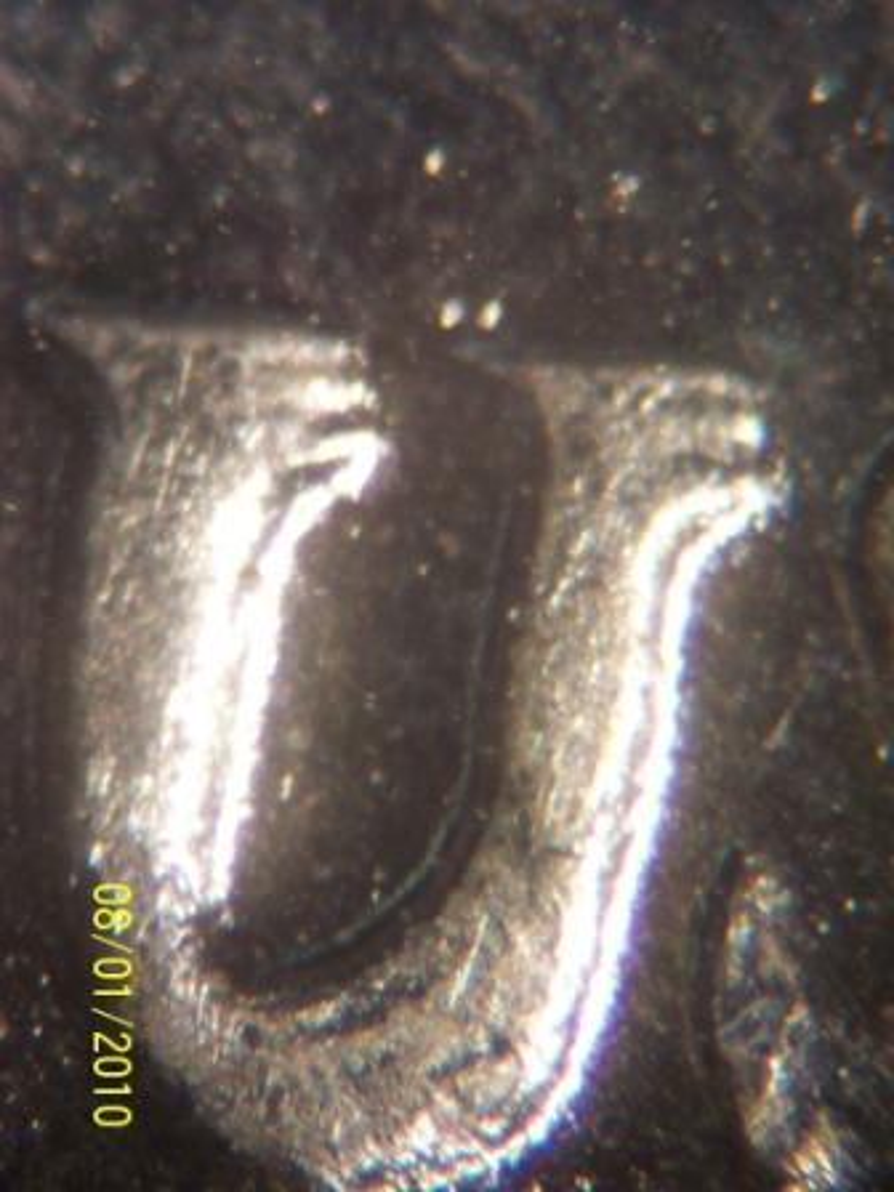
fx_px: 4959
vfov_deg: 13.7
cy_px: 596
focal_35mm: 144
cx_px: 447
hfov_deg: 10.3
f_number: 4.9
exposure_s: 1/30
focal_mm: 22.4
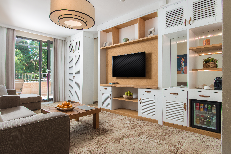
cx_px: 116
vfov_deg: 62.0
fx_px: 128
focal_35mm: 20
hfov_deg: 84.0
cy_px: 77
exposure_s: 1/10
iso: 100
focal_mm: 20
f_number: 11
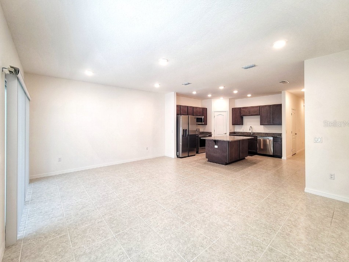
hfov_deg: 102.1
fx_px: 141
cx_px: 170
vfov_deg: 85.6
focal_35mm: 14
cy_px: 123
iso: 100
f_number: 2.2
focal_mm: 2.2
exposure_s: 1/60
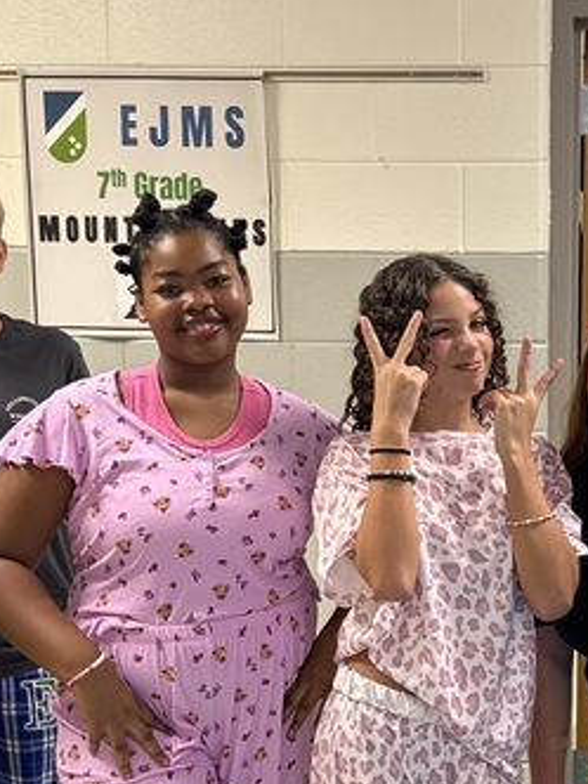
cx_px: 491
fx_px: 1676
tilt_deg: -9.7
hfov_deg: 19.6
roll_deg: -0.6
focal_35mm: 74
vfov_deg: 26.0
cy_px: 586
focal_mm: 6.76
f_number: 1.78
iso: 125
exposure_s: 1/60
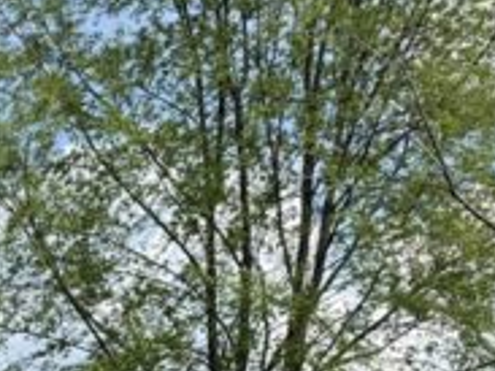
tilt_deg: -6.2
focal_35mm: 105
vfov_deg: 12.5
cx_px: -400
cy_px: 718
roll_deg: -1.1
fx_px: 1500
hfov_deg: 15.9
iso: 100
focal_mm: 6.76
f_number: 1.78
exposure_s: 1/2703
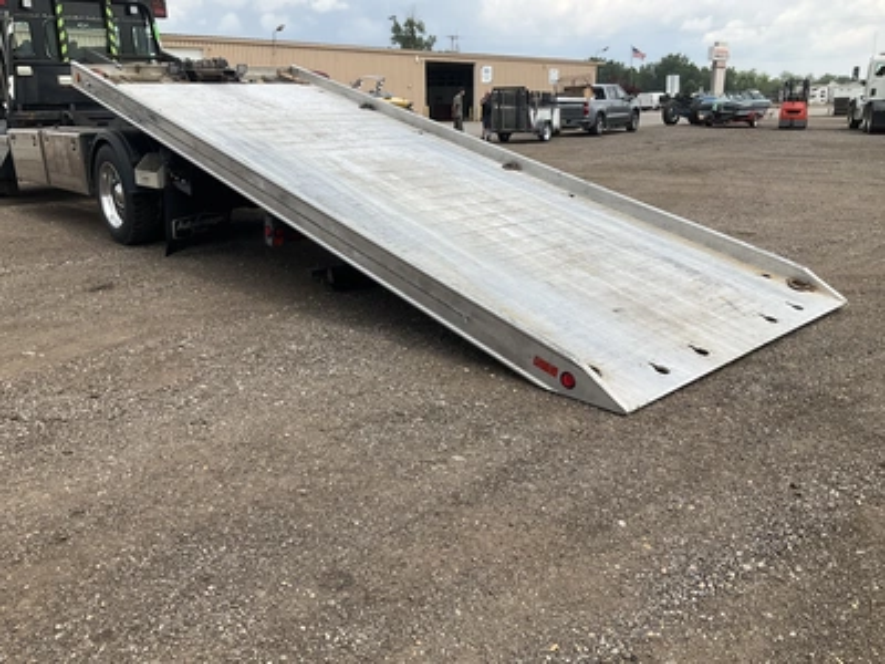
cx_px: 442
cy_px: 332
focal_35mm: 29
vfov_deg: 48.2
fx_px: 741
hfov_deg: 61.7
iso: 25
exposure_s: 1/1675
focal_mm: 3
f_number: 1.8
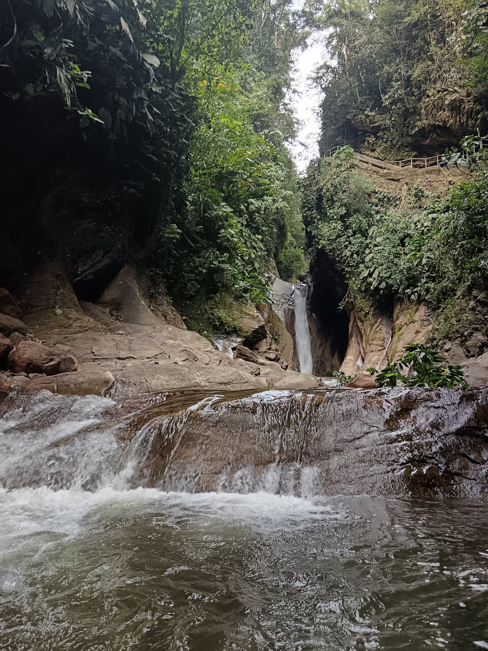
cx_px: 244
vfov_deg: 65.3
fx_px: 508
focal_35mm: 27
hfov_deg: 51.4
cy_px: 326
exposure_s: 1/120
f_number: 1.9
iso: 601
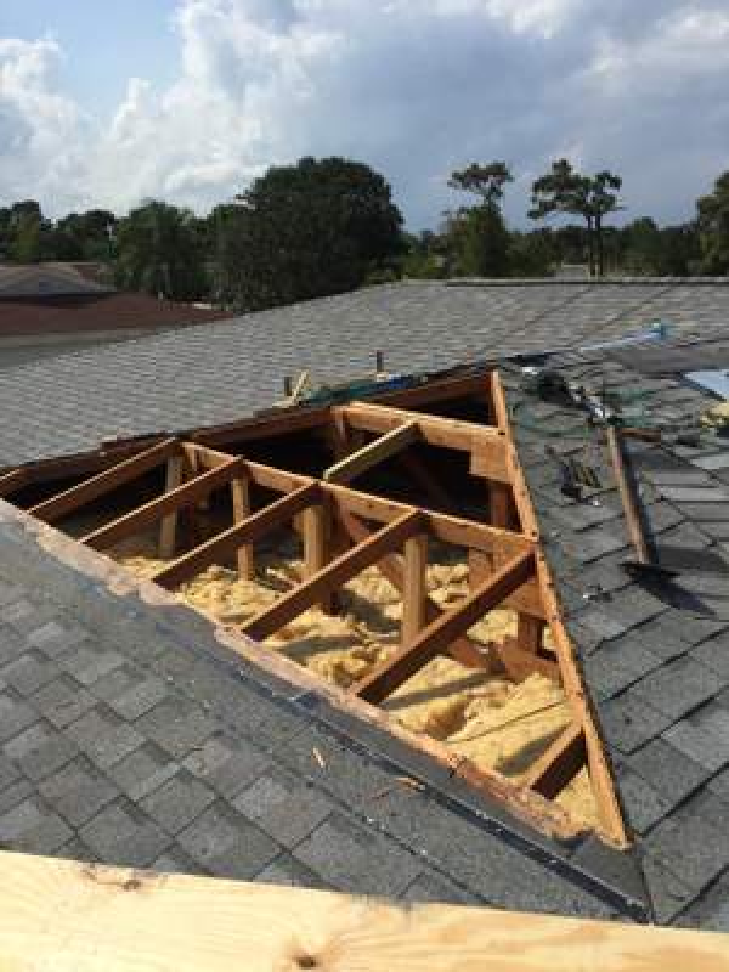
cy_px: 486
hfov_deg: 48.2
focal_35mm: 29
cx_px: 364
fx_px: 814
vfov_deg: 61.7
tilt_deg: -18.8
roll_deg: +0.9
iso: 32
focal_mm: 4.15
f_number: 2.2
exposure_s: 1/3300
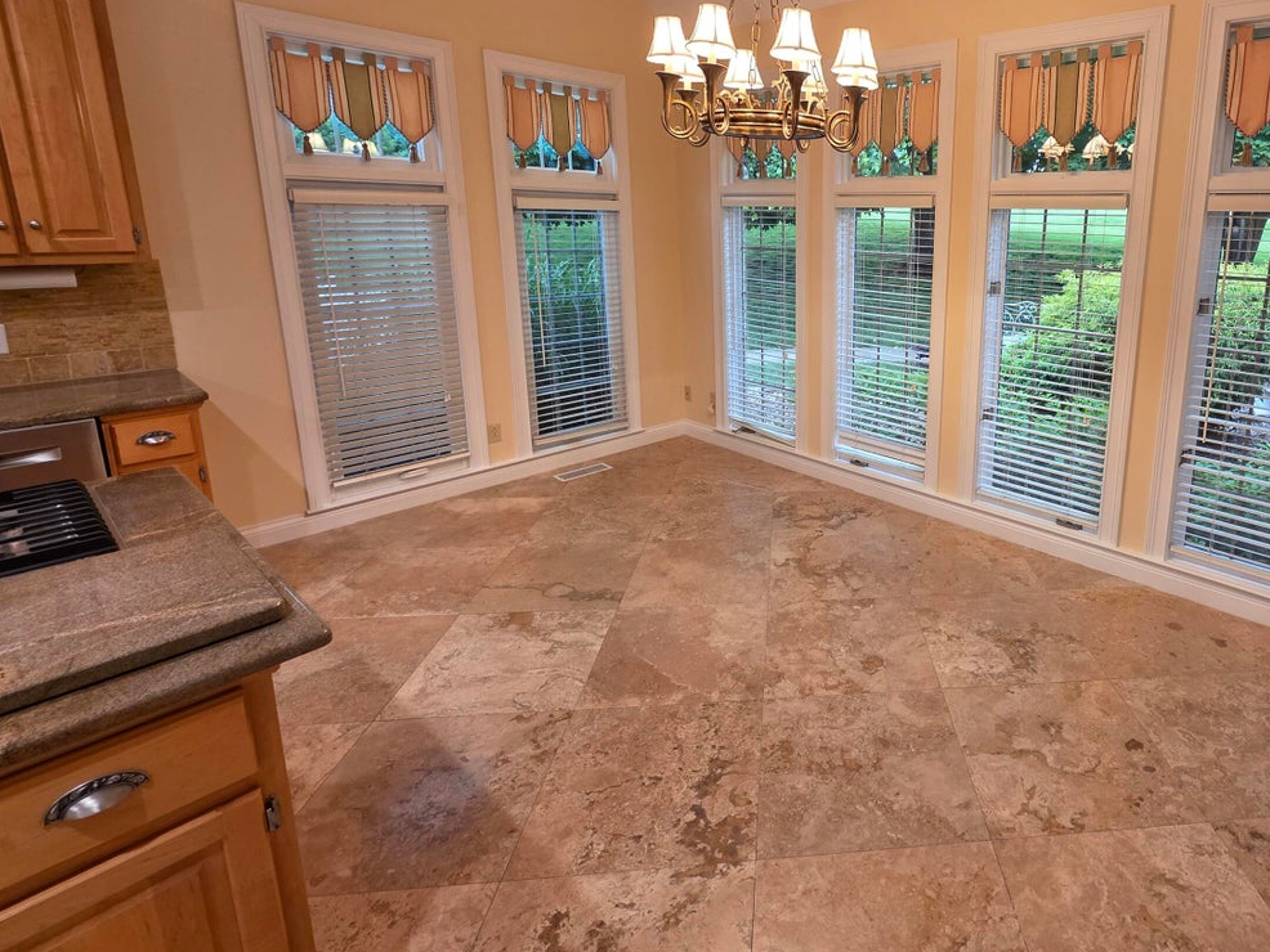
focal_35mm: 18
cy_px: 374
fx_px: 661
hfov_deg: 83.8
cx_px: 875
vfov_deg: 70.8
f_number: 1.9
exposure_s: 1/60
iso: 160
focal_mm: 2.2
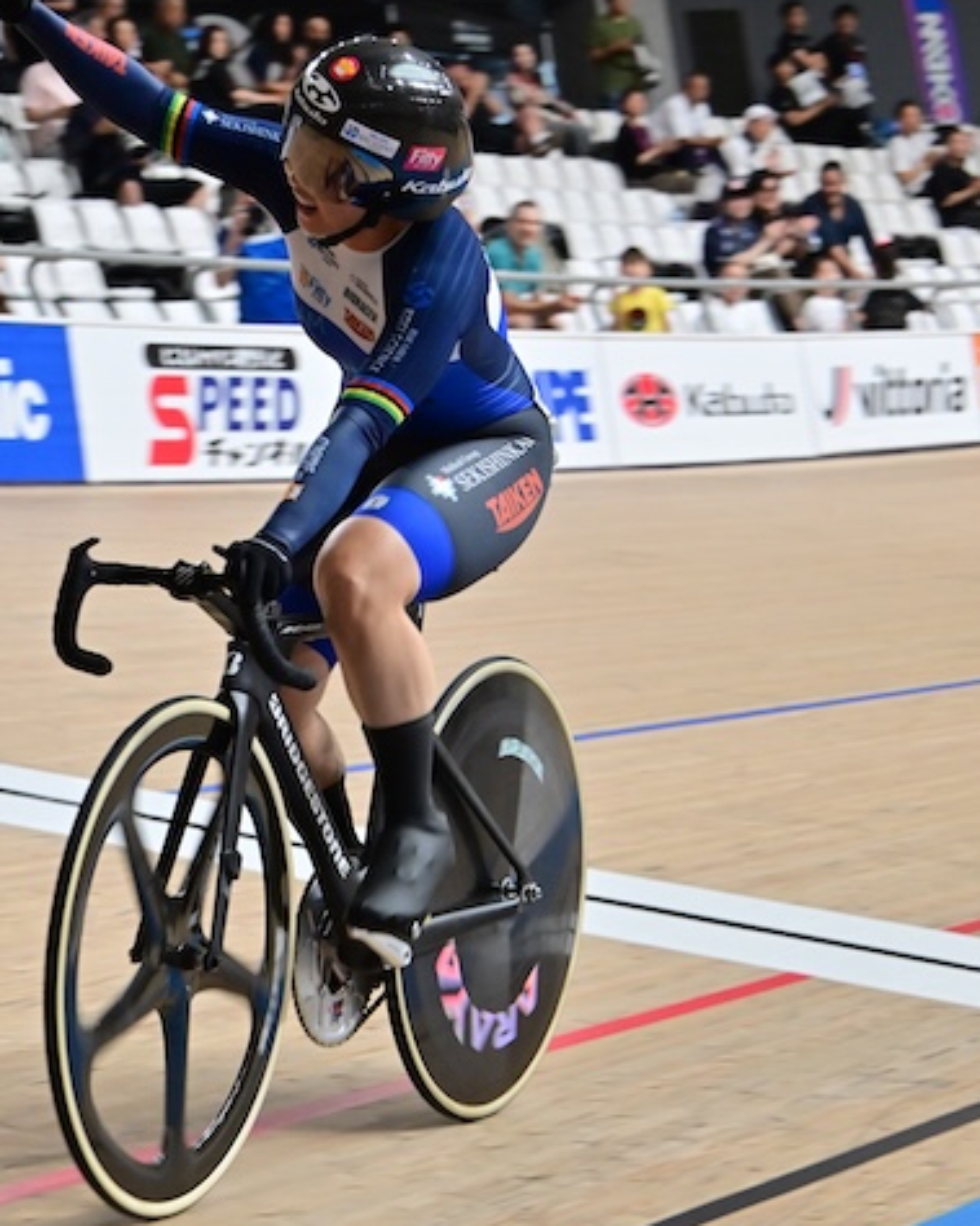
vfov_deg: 13.7
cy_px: 570
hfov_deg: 10.9
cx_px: 186
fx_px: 5114
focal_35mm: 141
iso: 4000
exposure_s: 1/400
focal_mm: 89
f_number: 8
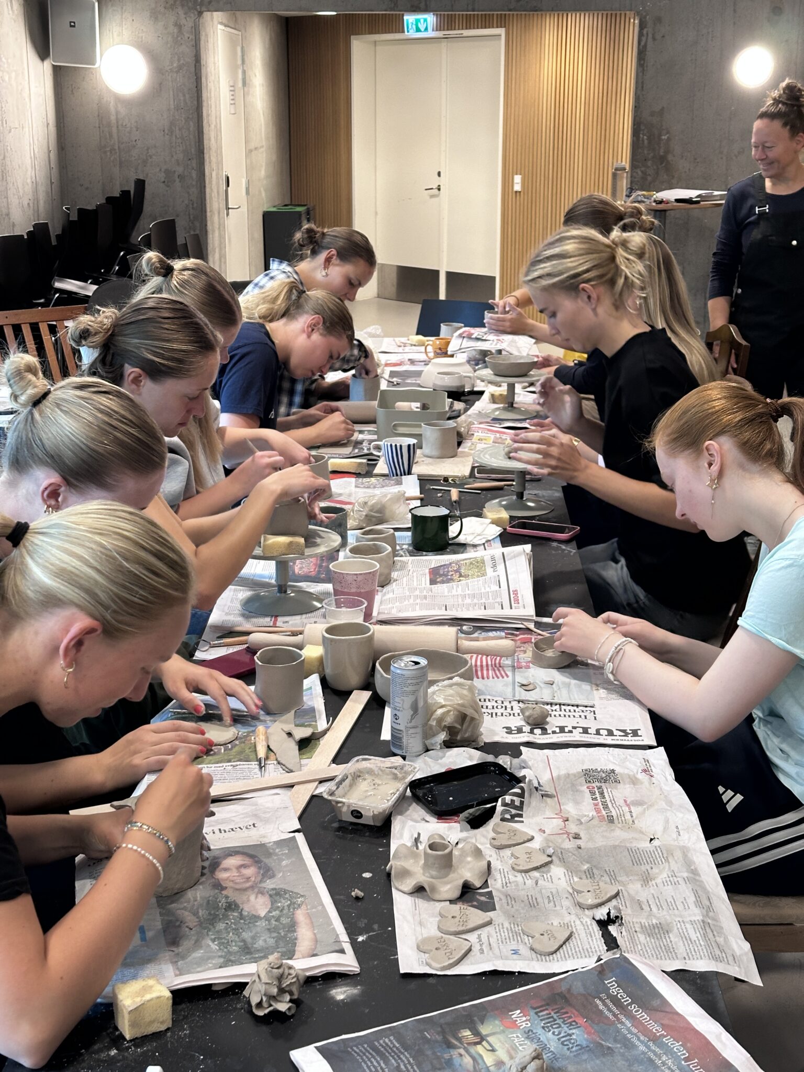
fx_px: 1486
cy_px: 536
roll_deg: -0.7
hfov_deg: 30.3
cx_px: 402
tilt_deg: -14.8
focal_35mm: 48
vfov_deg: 39.7
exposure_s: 1/50
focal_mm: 6.86
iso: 160
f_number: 1.78
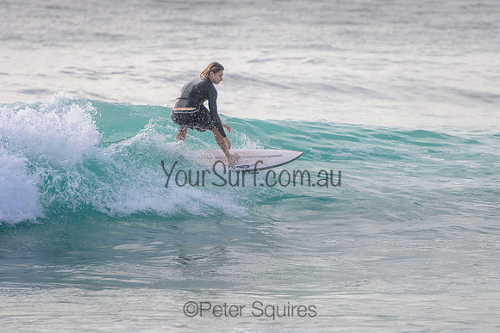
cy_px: 163
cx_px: 248
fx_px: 7643
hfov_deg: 3.7
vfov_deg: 2.5
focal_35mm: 550
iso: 320
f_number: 5.6
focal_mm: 400
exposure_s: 1/2000
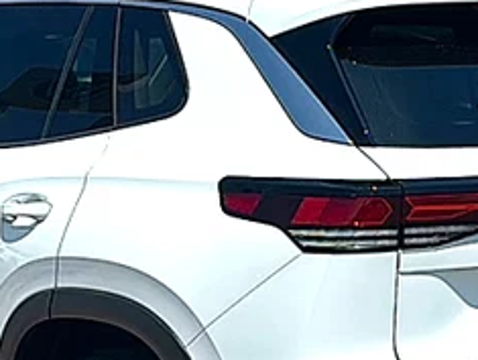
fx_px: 1563
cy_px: 272
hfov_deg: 17.4
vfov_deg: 13.1
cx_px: 236
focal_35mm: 113
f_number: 1.78
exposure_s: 1/7692
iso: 80
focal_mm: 6.86
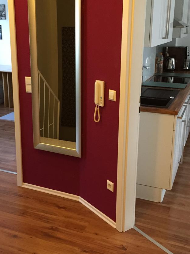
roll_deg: -1.0
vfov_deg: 44.7
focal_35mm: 42
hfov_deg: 34.3
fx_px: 308
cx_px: 83
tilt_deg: -14.7
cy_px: 110
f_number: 2.2
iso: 200
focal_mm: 4.15
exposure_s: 1/30
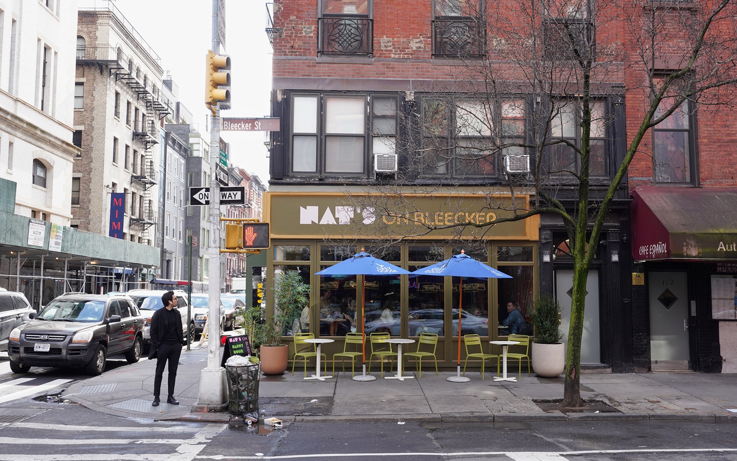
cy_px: 232
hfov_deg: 55.3
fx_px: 703
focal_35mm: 35
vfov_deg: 36.3
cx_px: 398
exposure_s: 1/100
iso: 250
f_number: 7.1
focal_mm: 31
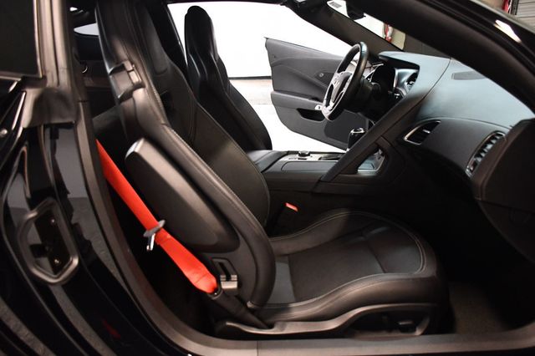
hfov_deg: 62.0
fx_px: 446
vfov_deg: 43.6
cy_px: 178
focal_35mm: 30
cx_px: 268
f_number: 3.5
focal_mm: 20
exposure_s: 1/60
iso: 3600
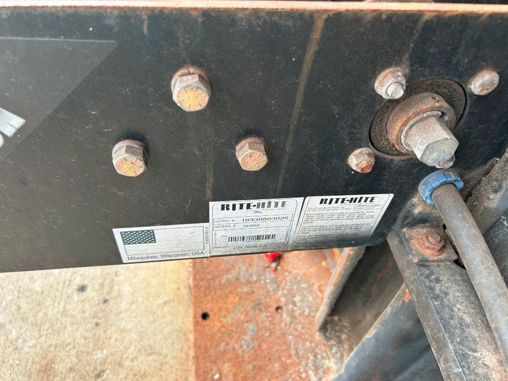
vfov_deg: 53.1
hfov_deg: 67.3
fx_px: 382
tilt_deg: -47.4
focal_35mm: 26
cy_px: 190
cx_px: 254
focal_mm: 5.7
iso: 50
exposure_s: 1/414
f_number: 1.5
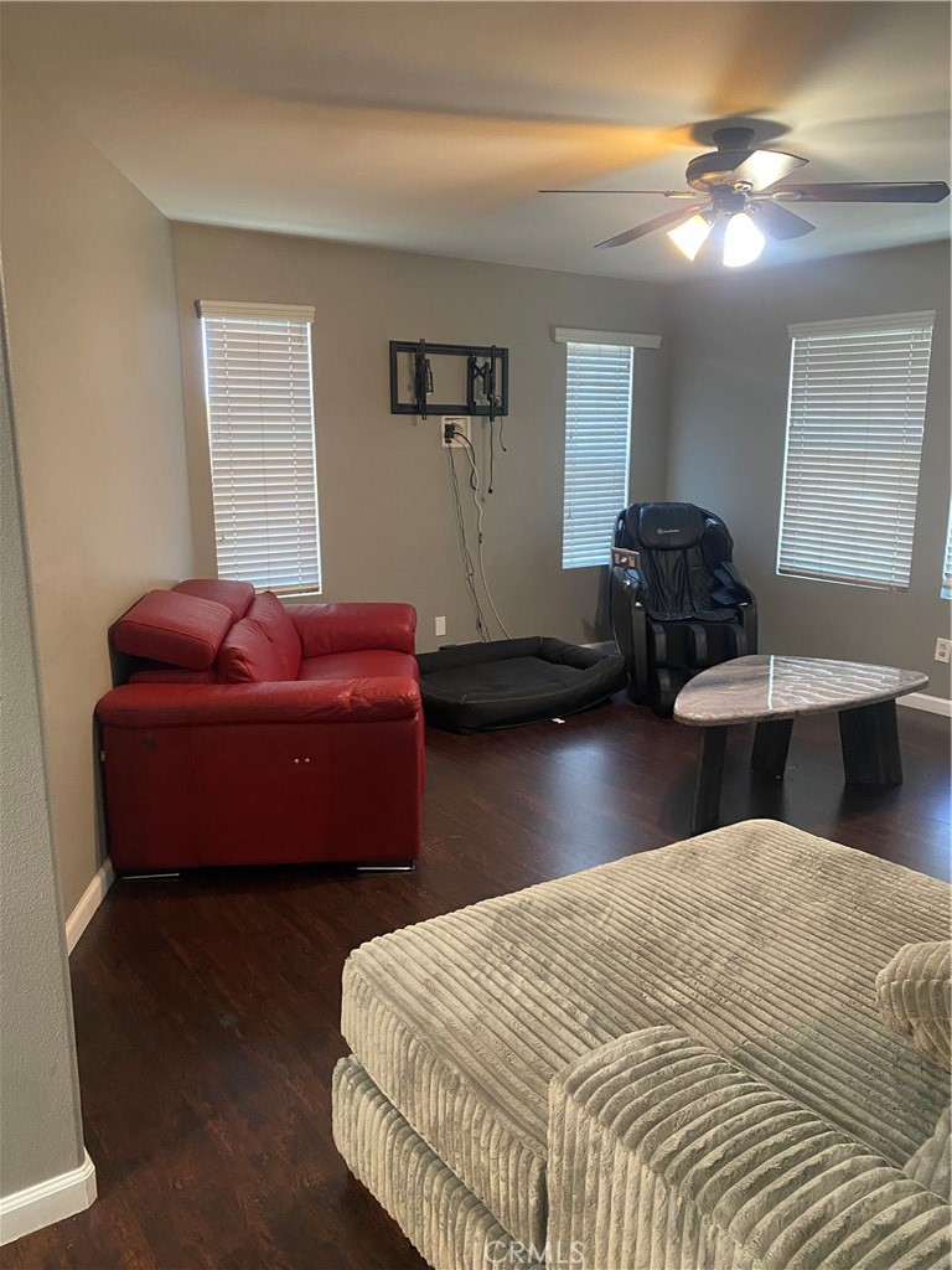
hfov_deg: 53.1
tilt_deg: -9.4
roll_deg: -0.8
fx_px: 953
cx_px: 476
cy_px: 635
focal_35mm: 26
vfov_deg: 67.3
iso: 400
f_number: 1.8
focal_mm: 4.25
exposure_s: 1/60
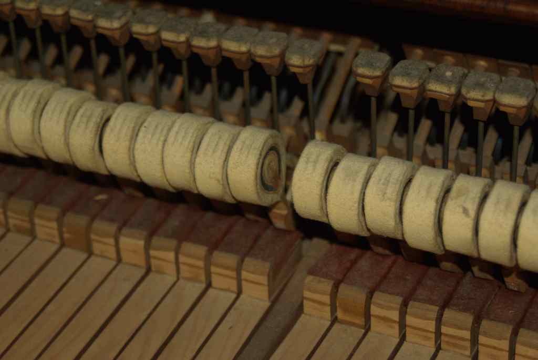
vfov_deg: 14.5
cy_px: 180
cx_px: 269
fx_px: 1414
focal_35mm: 94
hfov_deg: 21.5
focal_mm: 63
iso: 100
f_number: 4.5
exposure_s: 1/90
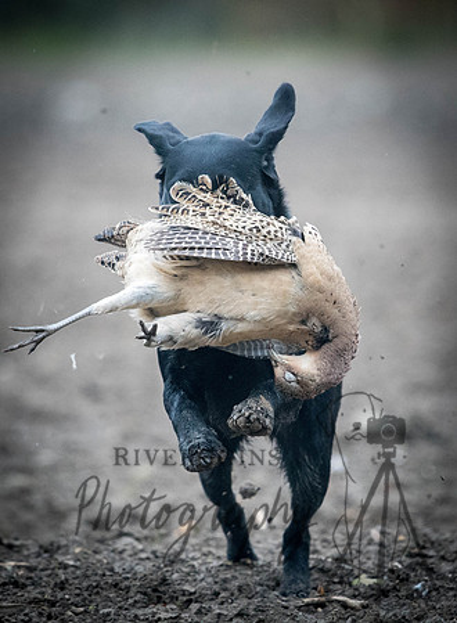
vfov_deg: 2.9
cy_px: 320
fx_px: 12463
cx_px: 270
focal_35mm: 698
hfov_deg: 2.1
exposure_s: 1/1250
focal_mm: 300
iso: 3200
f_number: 4
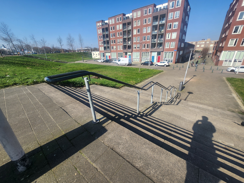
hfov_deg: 106.2
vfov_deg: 89.9
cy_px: 92
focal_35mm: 13
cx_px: 122
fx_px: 92
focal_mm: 1.7
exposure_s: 1/939
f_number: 2.2
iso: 32
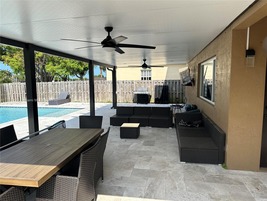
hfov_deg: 71.6
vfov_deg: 56.8
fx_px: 185
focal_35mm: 24
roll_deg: +0.0
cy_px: 100
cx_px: 134
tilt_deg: -5.6
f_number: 1.78
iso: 80
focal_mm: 6.86
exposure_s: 1/2967
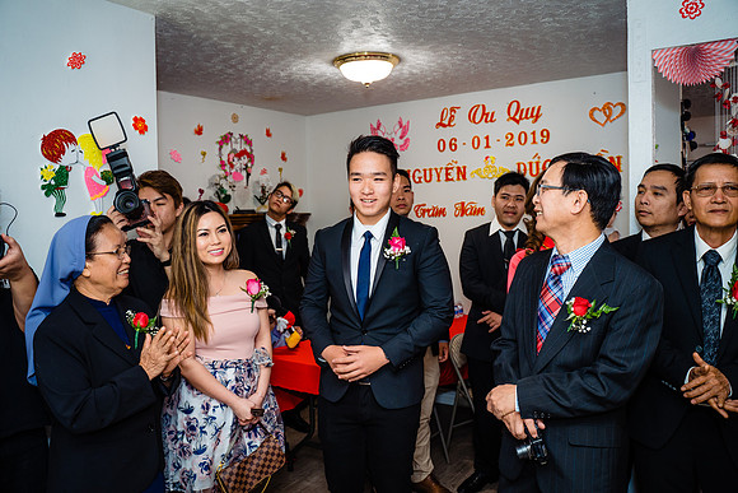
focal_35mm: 28
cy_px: 246
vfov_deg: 46.4
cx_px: 369
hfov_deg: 65.5
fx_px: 574
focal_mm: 28
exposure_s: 1/160
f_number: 4
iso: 1250
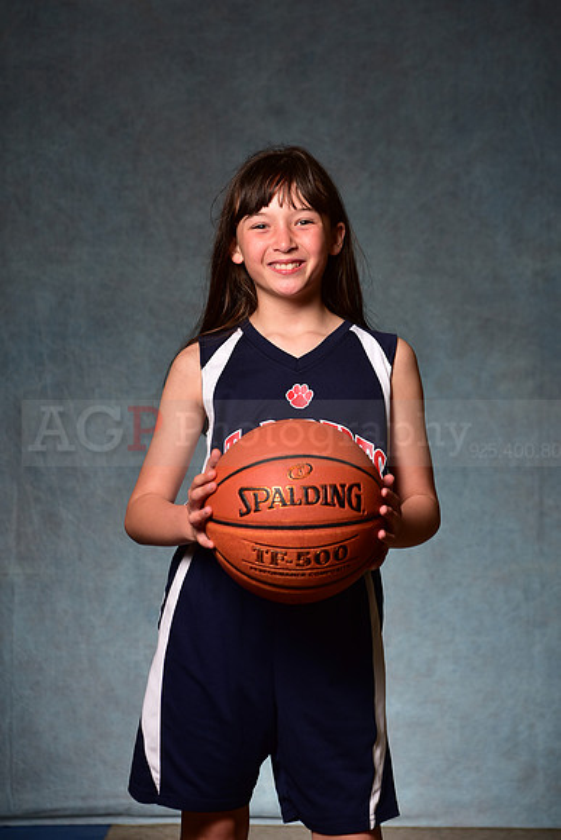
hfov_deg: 19.5
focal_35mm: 70
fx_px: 1635
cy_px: 420
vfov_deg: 28.8
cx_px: 280
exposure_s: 1/200
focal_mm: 70
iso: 100
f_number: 5
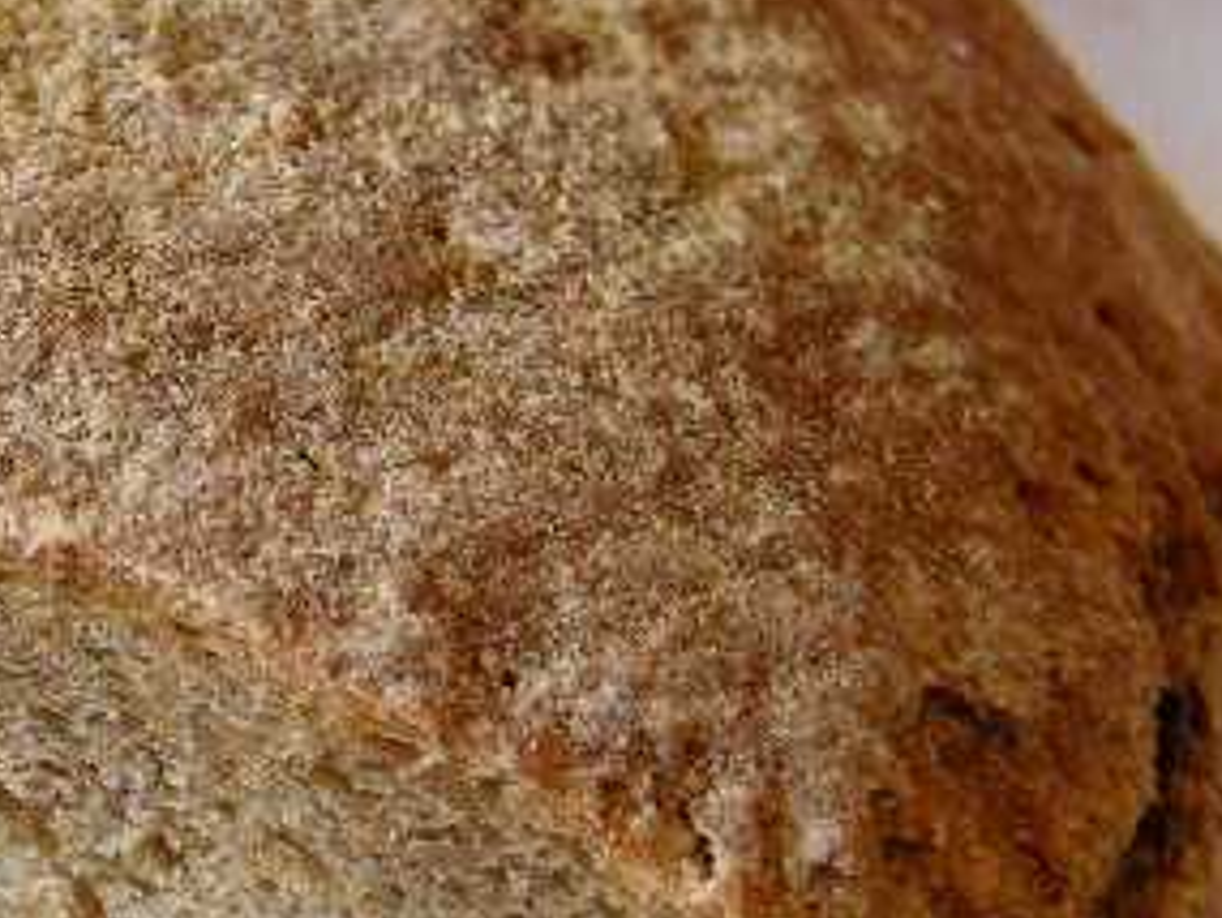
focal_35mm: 209
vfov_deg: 7.1
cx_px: 107
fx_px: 7381
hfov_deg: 9.4
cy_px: 721
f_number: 3.6
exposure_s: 1/5.4
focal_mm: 23.7
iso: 50
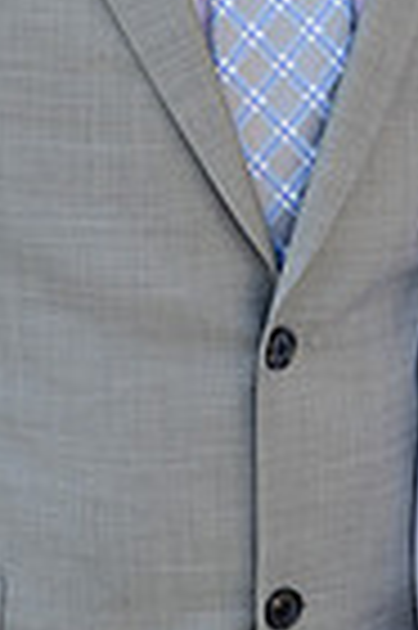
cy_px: -140
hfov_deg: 7.6
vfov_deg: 11.2
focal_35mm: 180
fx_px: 3143
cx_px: 479
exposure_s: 1/160
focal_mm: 56
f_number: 5
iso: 200
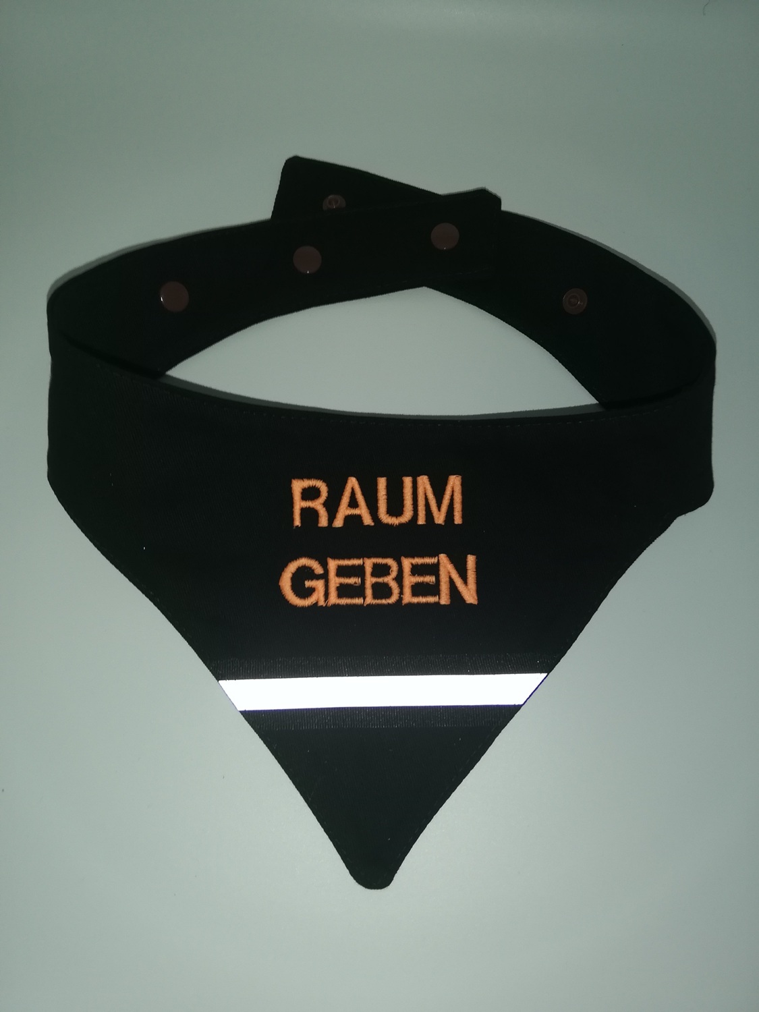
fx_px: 760
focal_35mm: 26
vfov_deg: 67.3
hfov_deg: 53.1
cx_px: 380
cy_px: 506
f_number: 2.2
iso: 64
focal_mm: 3.81
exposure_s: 1/50
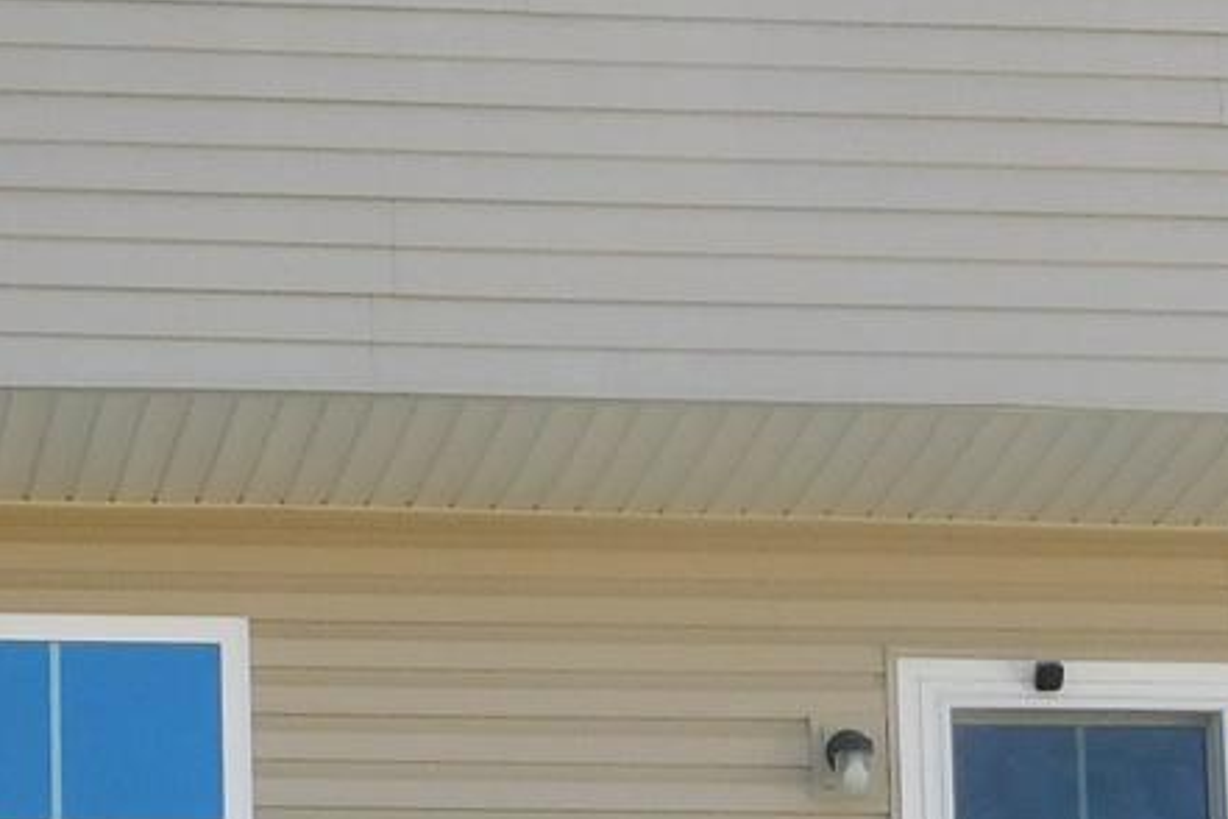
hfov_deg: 10.7
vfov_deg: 7.0
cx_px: 774
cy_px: 1195
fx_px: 6583
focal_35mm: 193
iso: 125
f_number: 3.6
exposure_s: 1/400
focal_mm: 7.1
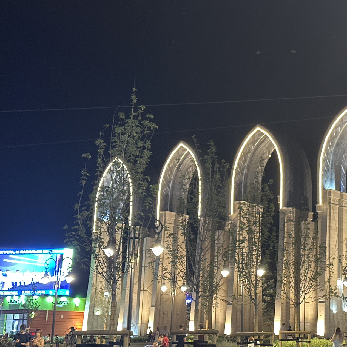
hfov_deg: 25.4
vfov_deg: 25.7
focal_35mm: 67
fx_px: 760
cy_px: 153
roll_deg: -1.2
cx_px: 261
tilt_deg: +13.6
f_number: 1.78
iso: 400
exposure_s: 1/25
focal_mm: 6.86
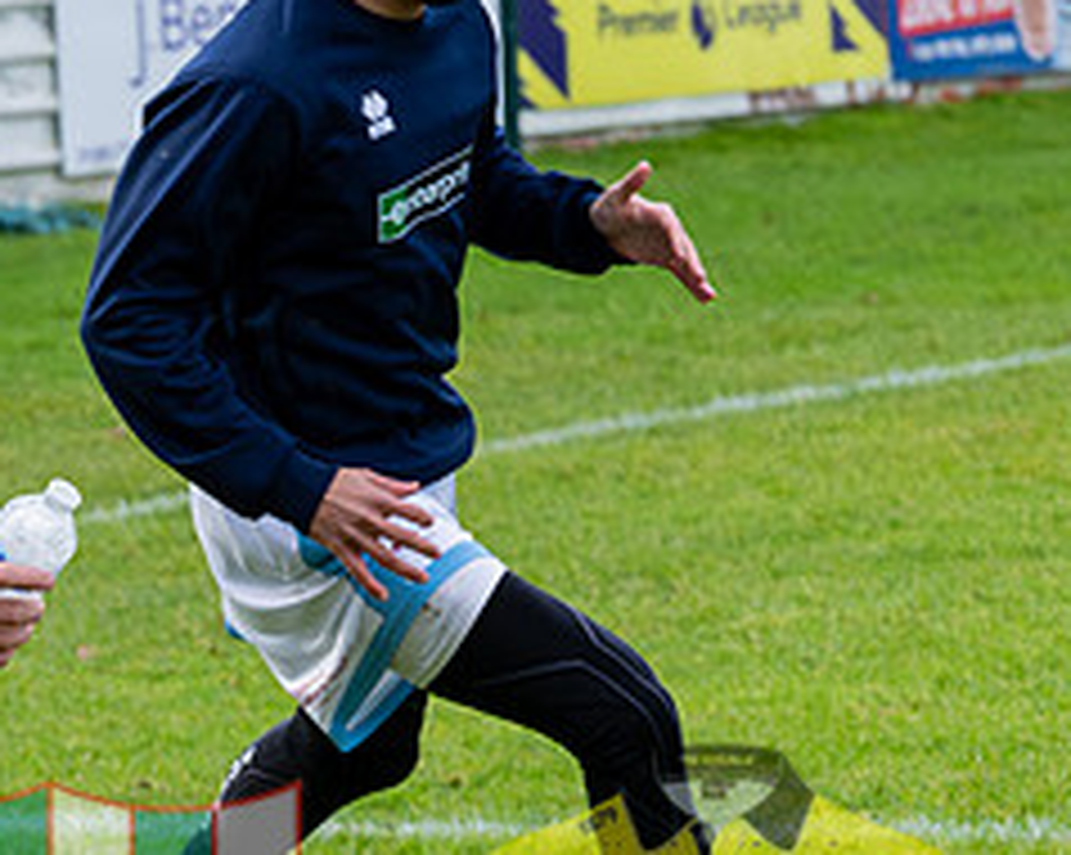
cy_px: 818
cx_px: -309
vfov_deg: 4.2
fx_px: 11560
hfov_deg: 5.3
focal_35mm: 365
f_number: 4.5
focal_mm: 70
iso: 1000
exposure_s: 1/1250
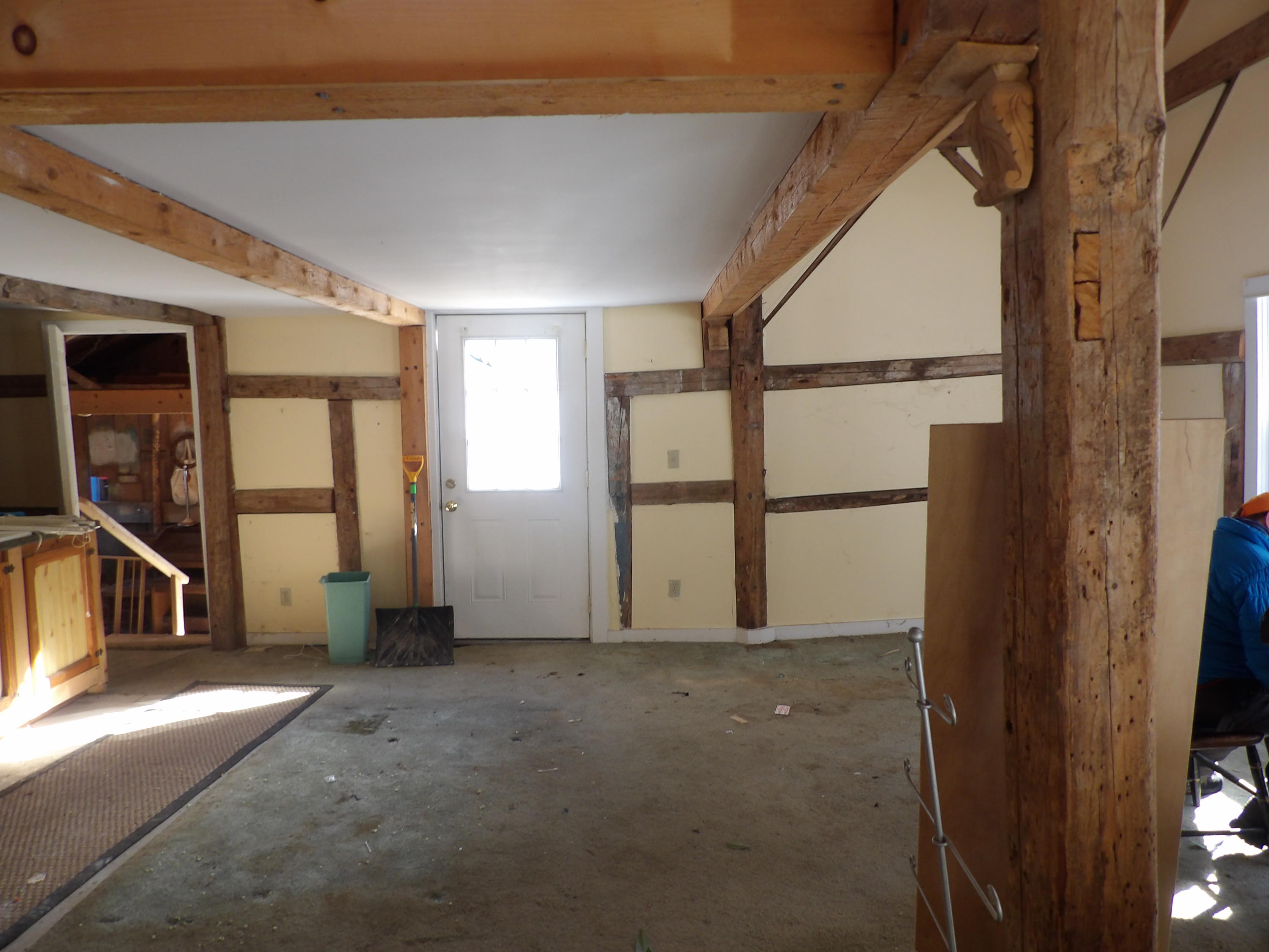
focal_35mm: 24
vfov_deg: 56.8
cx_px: 634
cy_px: 476
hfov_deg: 71.6
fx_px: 880
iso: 120
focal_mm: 4.3
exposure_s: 1/33
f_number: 3.2
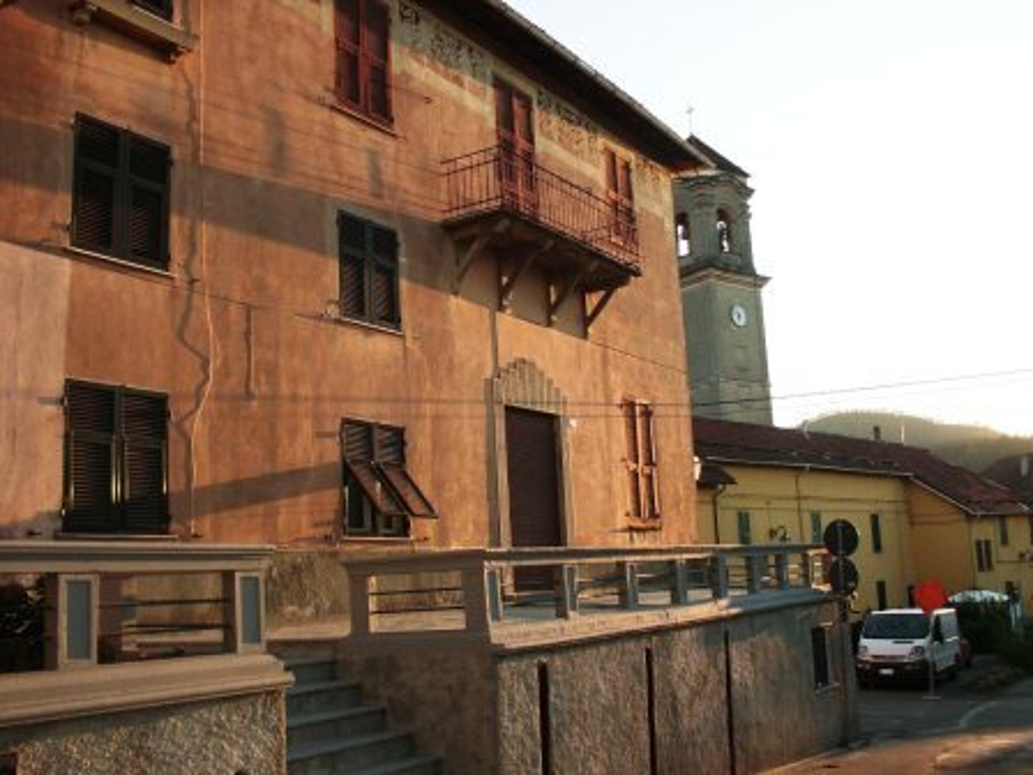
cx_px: 516
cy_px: 388
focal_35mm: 36
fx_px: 1074
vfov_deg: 39.7
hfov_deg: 51.4
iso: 64
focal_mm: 6.3
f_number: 2.9
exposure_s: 1/400
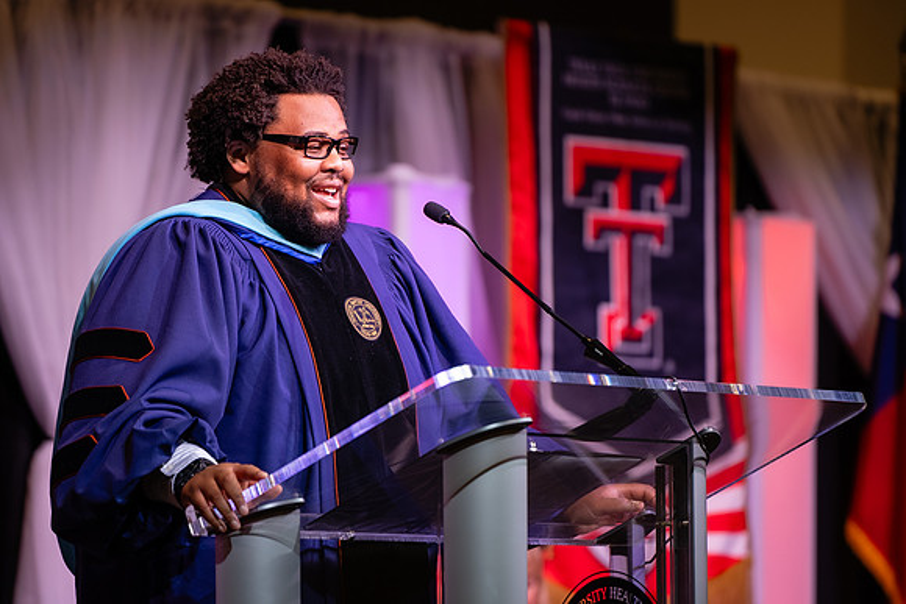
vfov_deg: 6.3
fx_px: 5456
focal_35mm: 217
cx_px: 411
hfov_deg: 9.5
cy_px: 262
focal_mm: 180
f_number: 2.8
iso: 200
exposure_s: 1/200
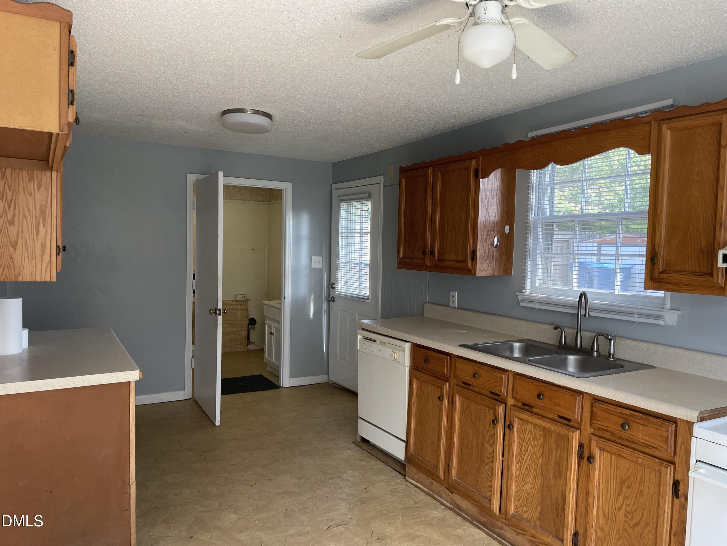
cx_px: 364
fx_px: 546
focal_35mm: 26
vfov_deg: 53.1
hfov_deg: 67.3
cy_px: 273
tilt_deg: -2.4
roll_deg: -0.8
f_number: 1.6
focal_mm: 4.2
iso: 125
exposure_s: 1/93
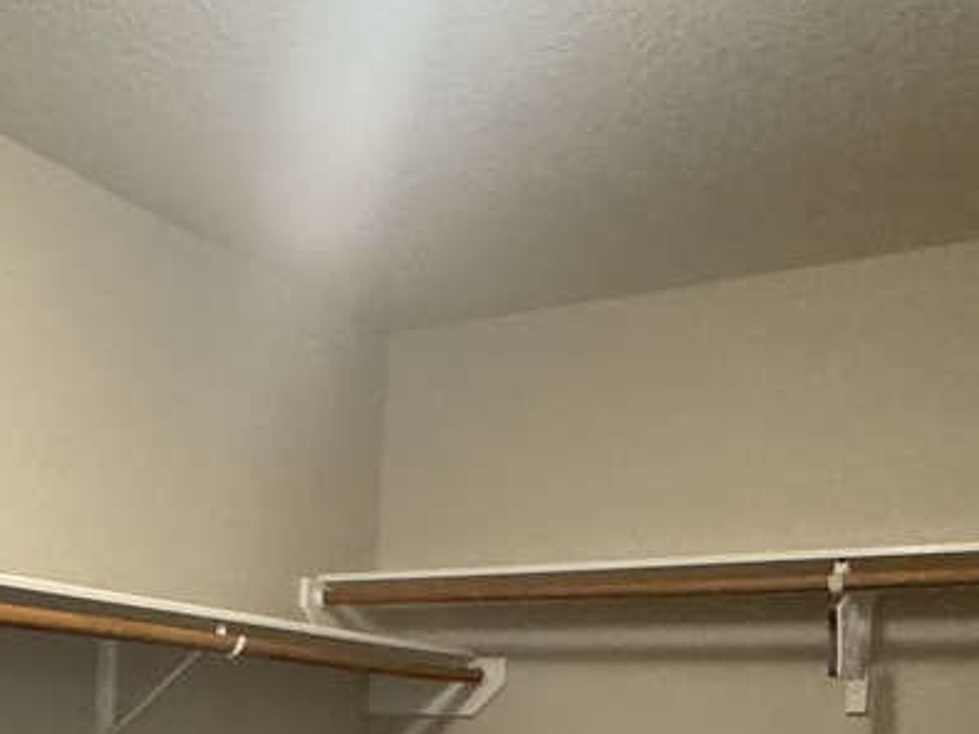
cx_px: 151
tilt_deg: -6.9
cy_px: 875
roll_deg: -1.8
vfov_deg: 25.7
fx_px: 1442
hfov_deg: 35.8
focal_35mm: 51
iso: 800
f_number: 2.2
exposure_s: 1/40
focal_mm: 2.22
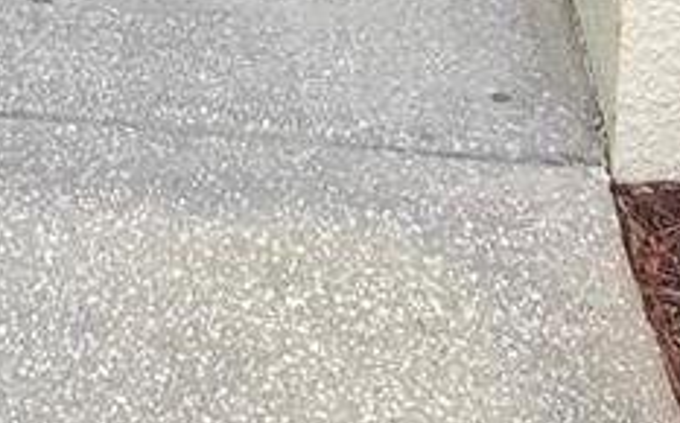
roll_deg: +1.0
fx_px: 2832
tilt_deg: -6.2
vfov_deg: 7.2
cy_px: -1024
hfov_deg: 12.9
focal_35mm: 153
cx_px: -388
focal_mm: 3.99
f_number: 1.8
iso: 20
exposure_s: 1/433
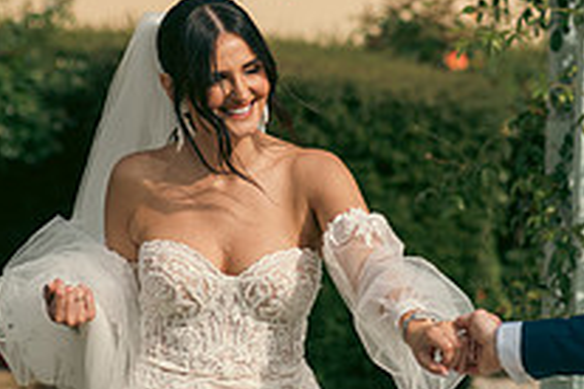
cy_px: 280
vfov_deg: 4.1
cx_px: 533
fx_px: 5450
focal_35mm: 336
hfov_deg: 6.1
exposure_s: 1/1000
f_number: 3.5
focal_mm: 120
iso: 80
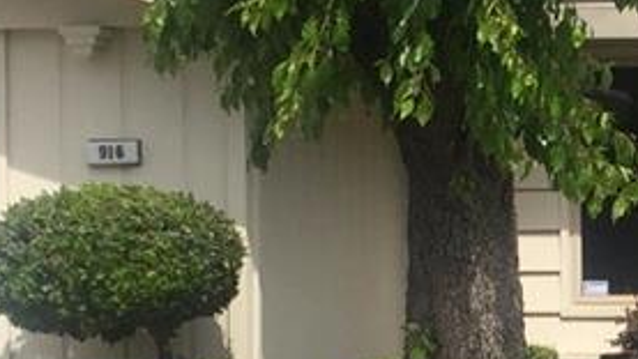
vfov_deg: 7.1
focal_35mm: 171
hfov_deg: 12.3
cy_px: 278
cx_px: 776
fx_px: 2894
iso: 32
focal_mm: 4.15
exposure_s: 1/1799
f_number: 2.2
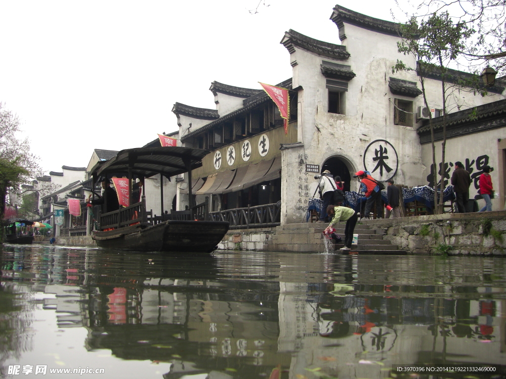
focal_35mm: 38
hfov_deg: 49.0
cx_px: 253
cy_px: 190
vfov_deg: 37.7
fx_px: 555
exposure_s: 1/80
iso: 64
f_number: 3.4
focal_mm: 6.3
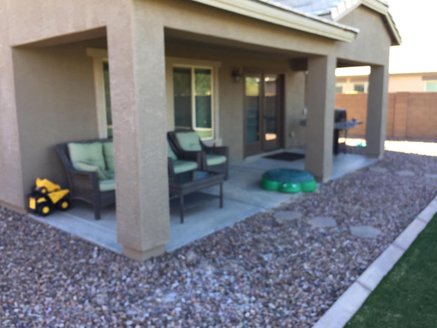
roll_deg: -0.4
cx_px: 218
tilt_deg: -7.5
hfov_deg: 61.7
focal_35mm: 29
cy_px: 164
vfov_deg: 48.2
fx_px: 366
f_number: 2.2
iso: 32
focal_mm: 4.15
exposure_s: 1/120
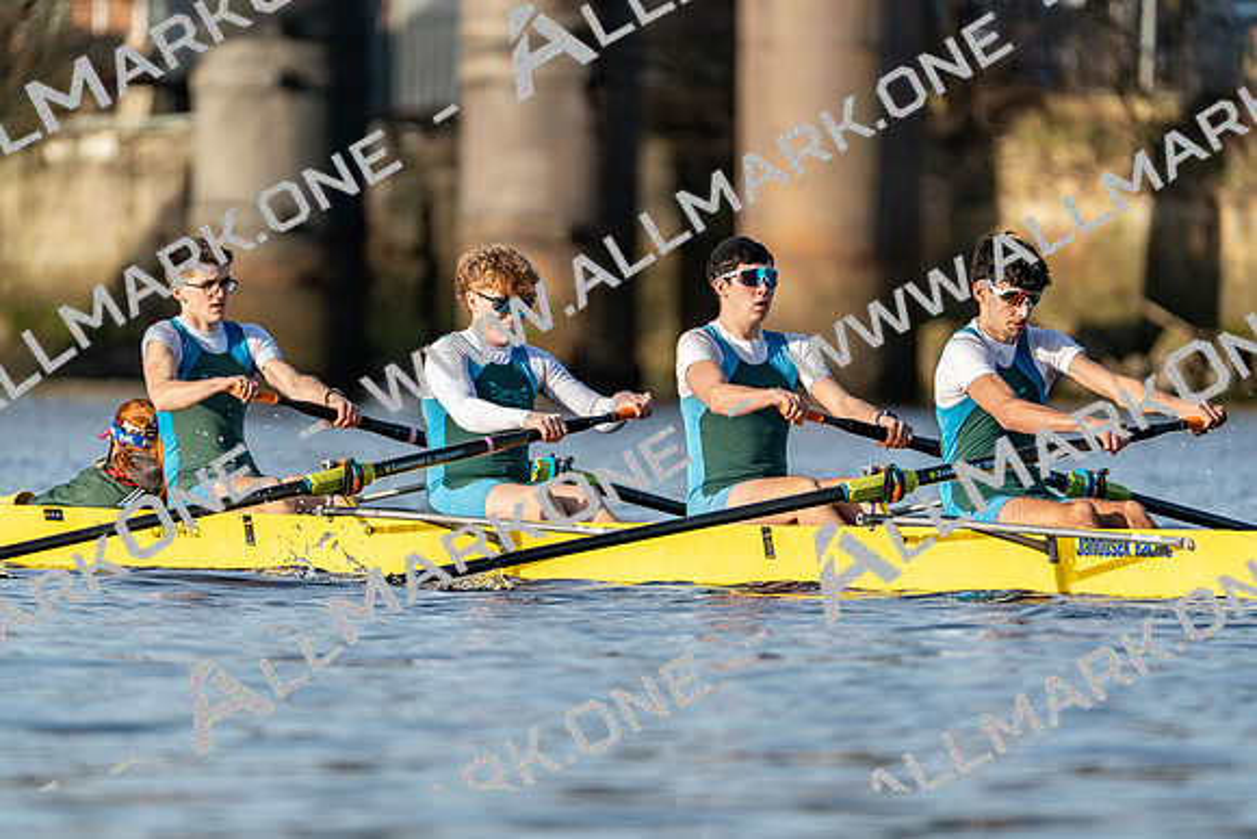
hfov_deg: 3.4
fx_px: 20954
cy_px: 420
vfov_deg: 2.3
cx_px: 628
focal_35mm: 600
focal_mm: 600
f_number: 6.3
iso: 640
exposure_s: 1/2000
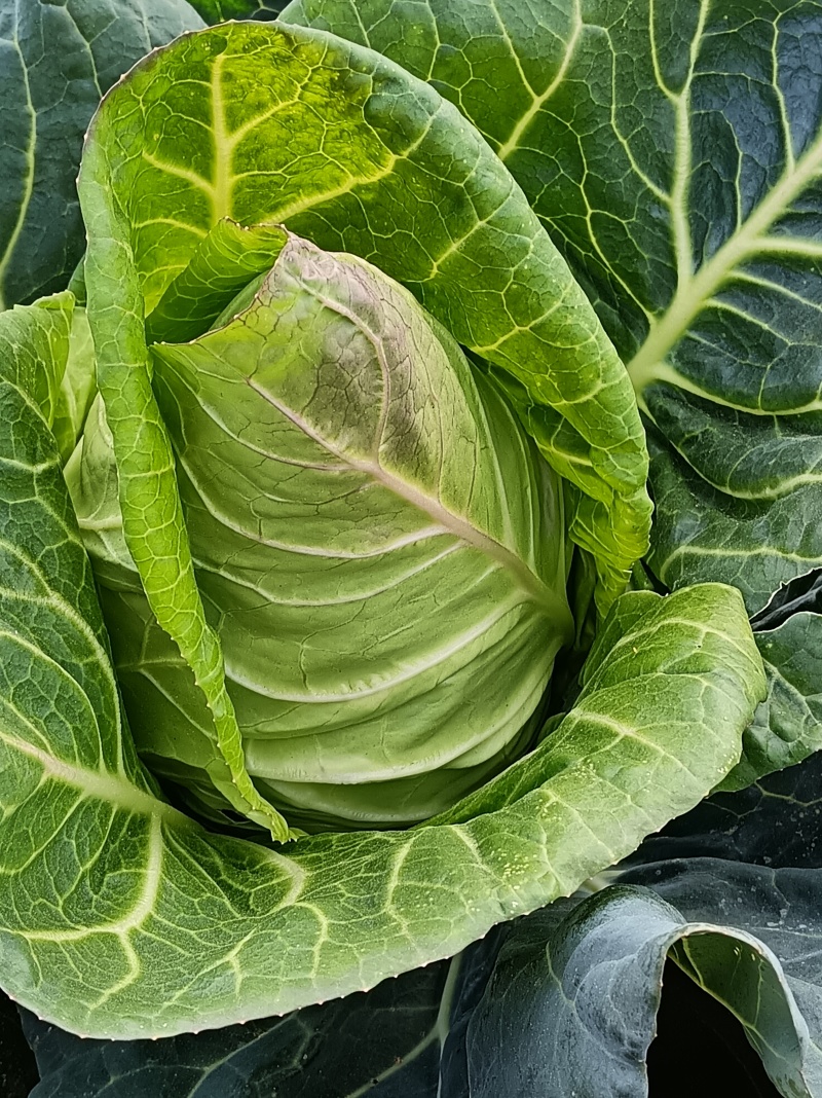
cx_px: 411
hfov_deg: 26.1
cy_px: 549
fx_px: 1774
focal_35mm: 56
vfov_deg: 34.4
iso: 141
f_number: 1.8
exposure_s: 1/100
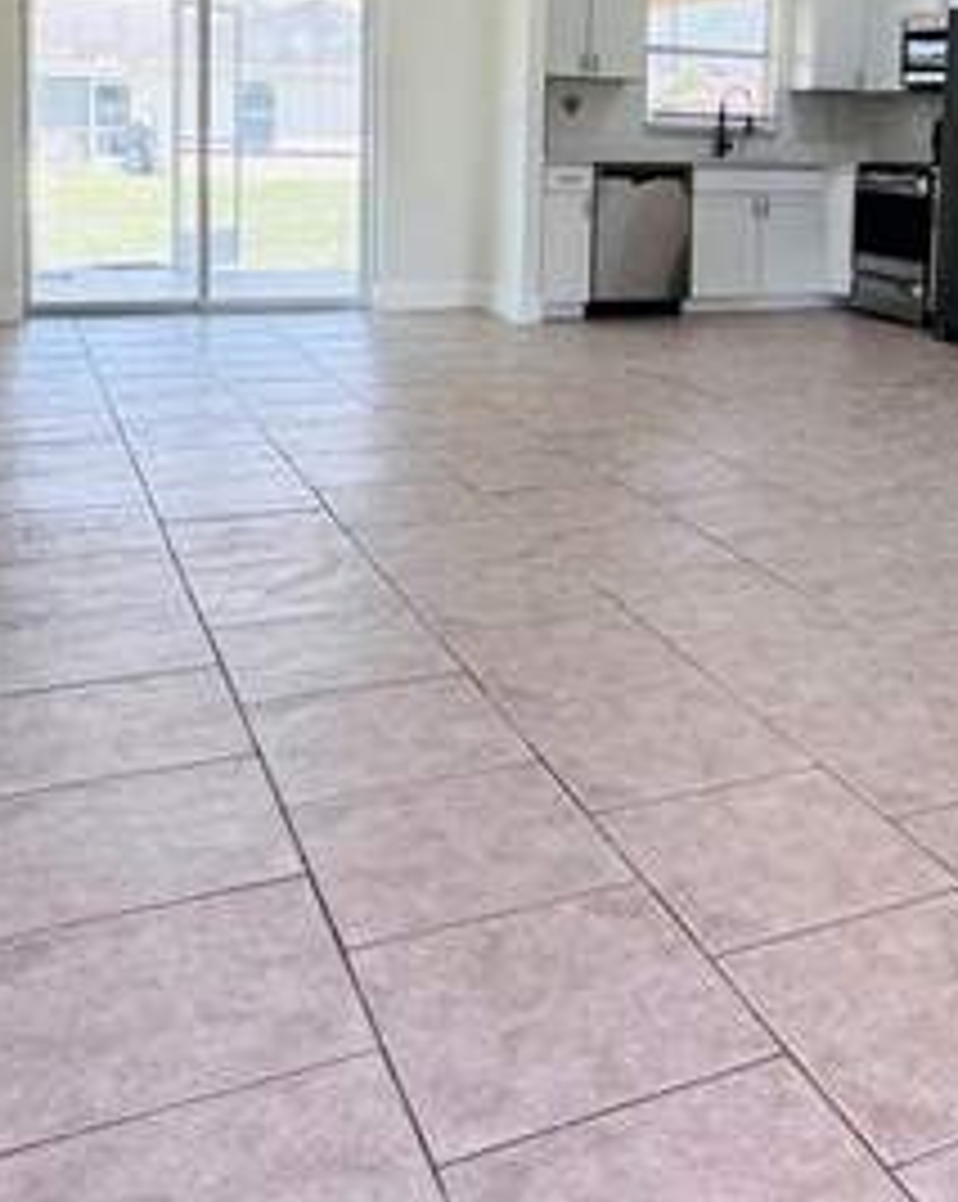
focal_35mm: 41
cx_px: 769
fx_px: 1456
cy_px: 252
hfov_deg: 35.2
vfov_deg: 42.9
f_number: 2.2
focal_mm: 2.22
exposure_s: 1/120
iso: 125
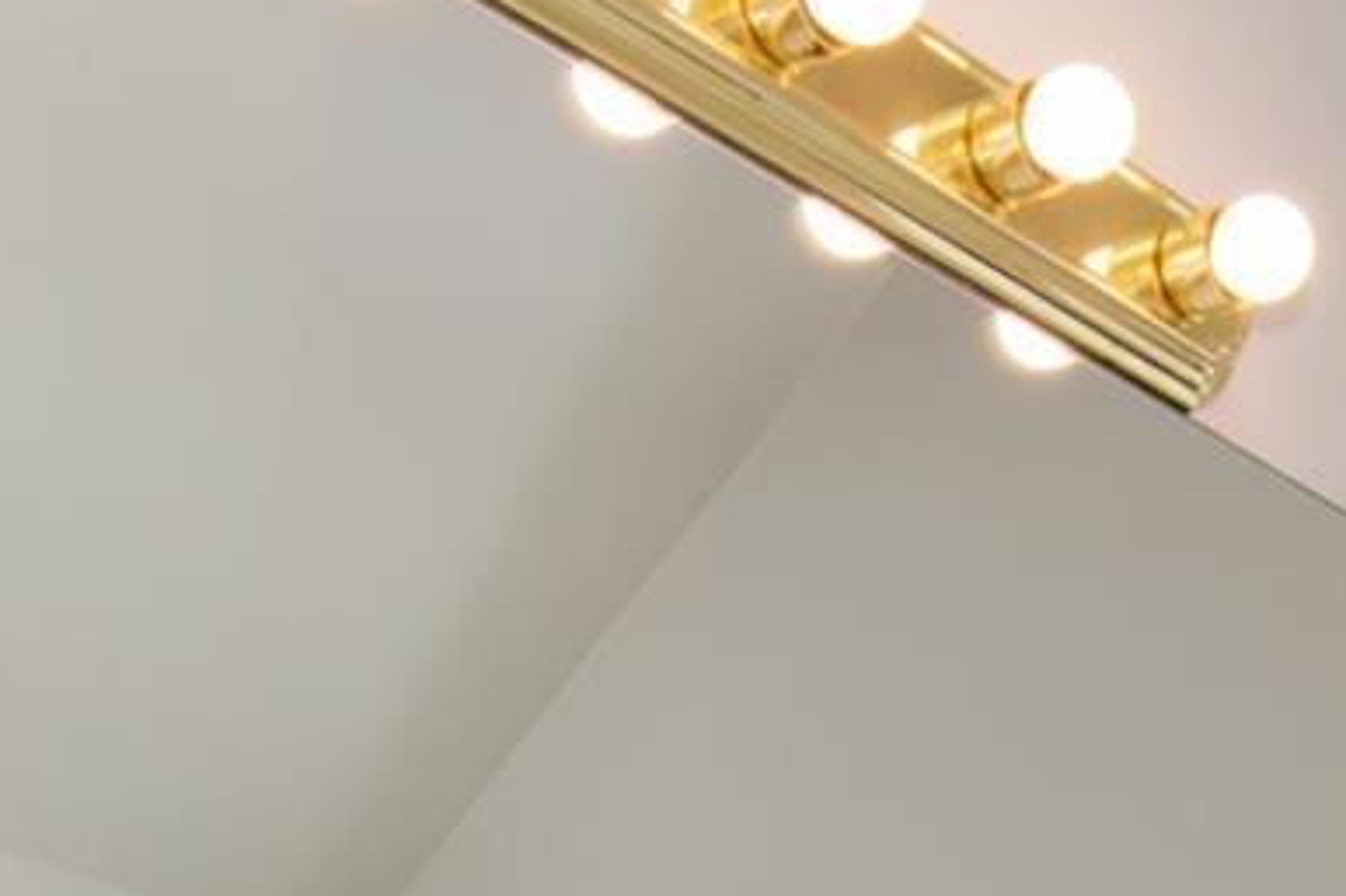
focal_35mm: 88
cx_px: 1158
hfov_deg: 22.8
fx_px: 3276
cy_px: 1811
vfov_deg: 13.3
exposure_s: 1/160
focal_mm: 11
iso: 640
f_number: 11
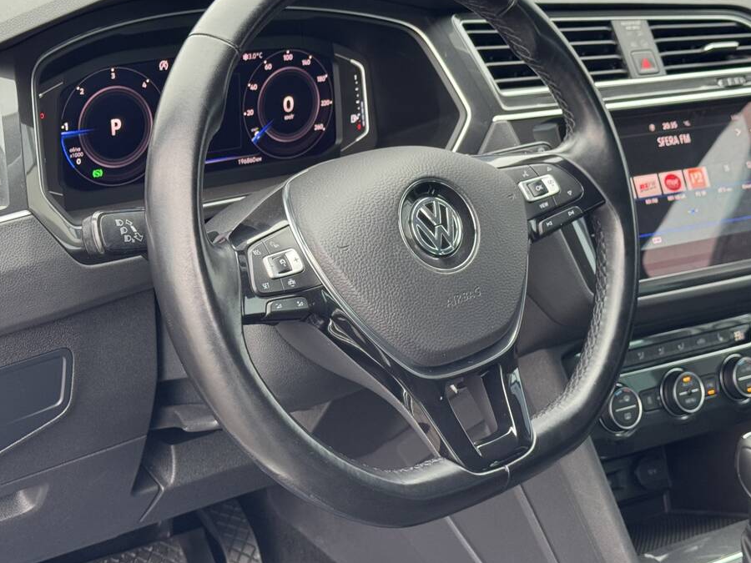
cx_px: 394
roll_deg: -7.0
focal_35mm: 64
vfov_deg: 22.9
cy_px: 260
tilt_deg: -23.6
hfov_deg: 30.3
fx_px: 1388
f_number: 1.78
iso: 125
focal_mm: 6.76
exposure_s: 1/60
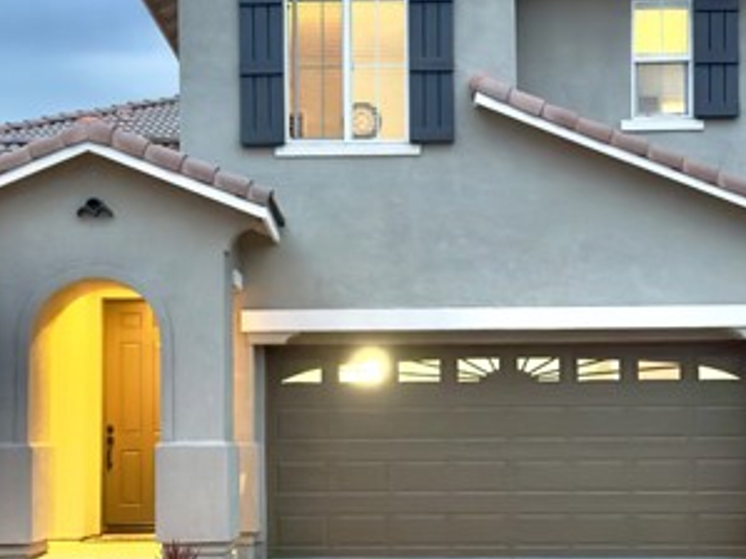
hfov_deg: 26.0
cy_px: 357
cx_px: 369
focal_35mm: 75
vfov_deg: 19.6
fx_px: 1616
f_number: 1.78
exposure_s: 1/30
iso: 800
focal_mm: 6.76
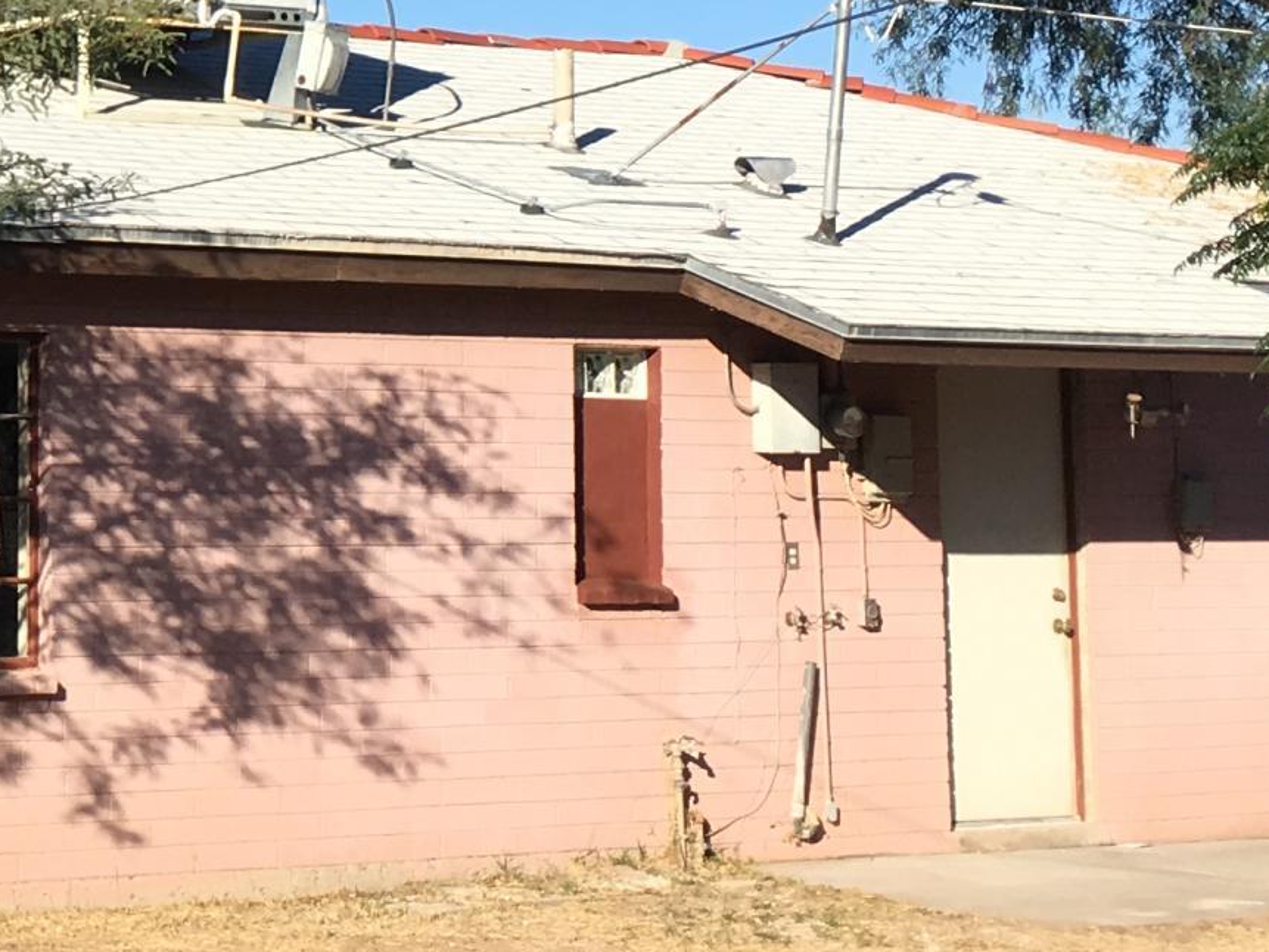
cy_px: 75
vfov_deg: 14.5
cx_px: -180
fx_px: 3703
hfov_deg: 18.6
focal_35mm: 101
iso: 25
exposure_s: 1/1451
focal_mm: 4.15
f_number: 2.2
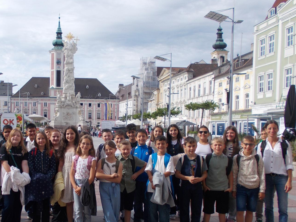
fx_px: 385
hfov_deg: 41.2
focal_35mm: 45
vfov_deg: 32.0
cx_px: 84
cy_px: 142
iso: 80
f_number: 8.6
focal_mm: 5.3
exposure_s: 1/125
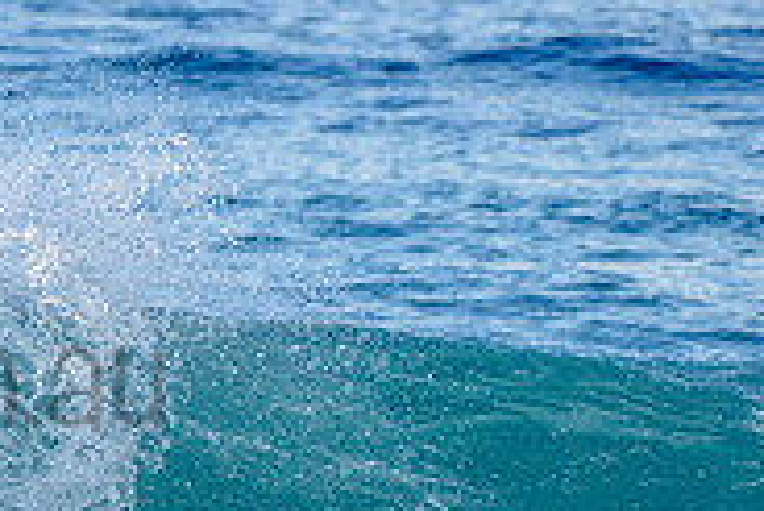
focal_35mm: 1934
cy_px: 350
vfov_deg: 0.7
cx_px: -245
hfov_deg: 1.1
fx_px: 41075
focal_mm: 500
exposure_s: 1/1250
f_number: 5.6
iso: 450
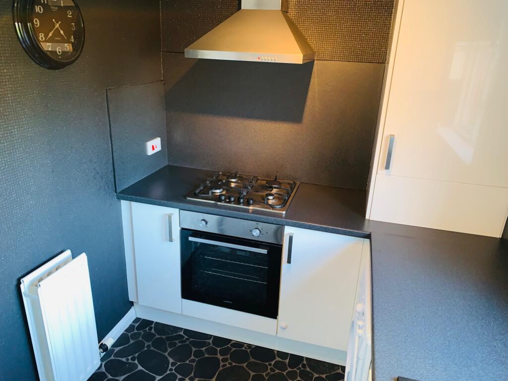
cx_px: 254
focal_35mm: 26
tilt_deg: -20.6
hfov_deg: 67.3
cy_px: 190
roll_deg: -3.2
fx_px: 382
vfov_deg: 53.1
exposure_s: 1/17
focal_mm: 4.25
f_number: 1.8
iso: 40
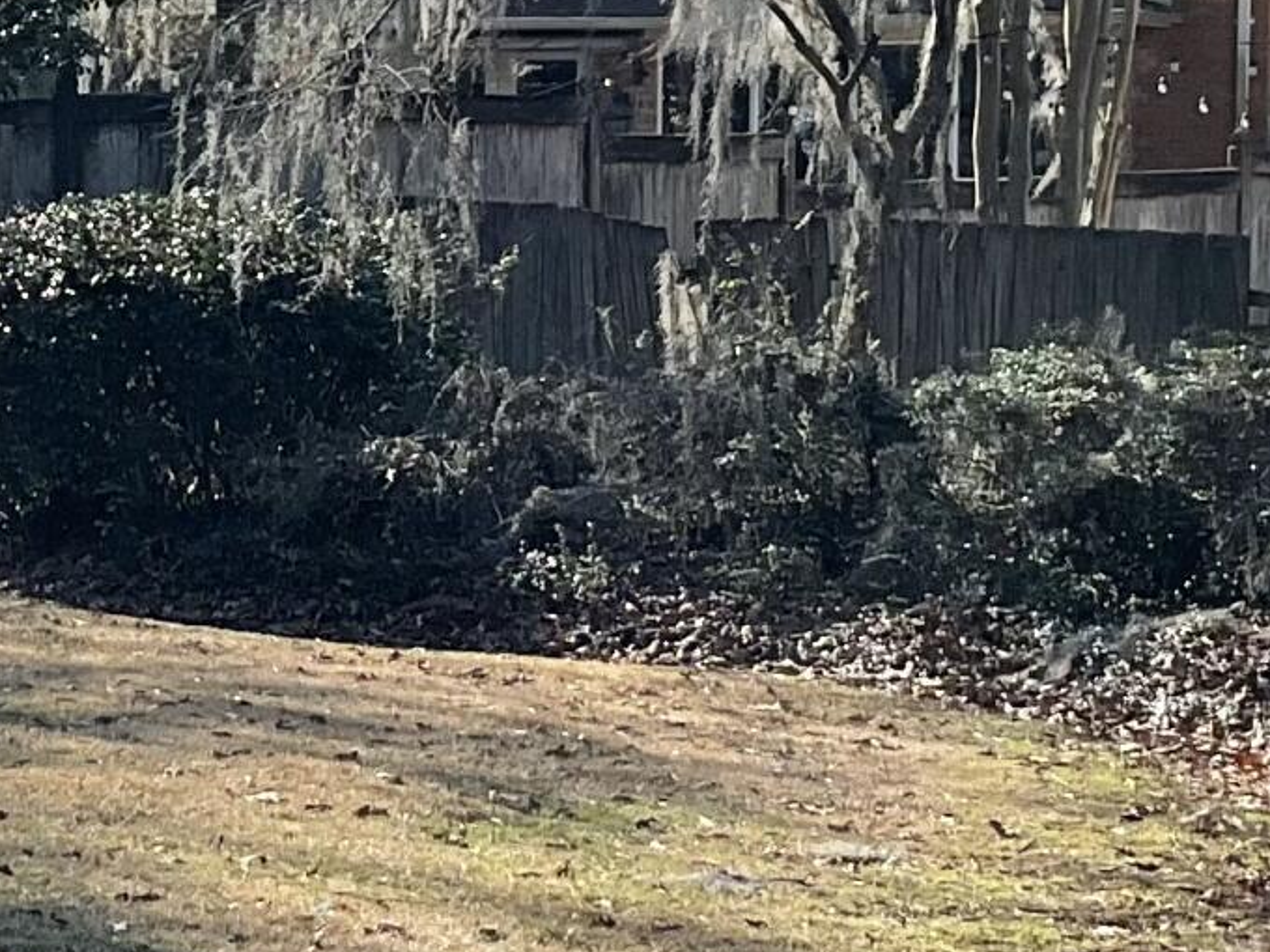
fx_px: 4696
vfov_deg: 11.6
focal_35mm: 128
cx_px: 7
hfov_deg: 15.1
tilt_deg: -3.1
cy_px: 506
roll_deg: +1.0
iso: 16
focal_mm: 3
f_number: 1.8
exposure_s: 1/829
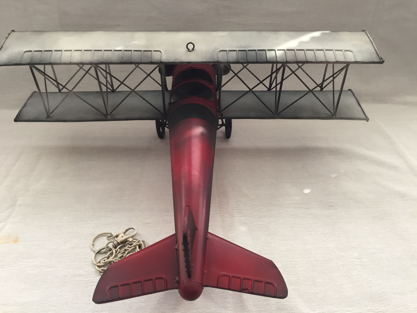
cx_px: 208
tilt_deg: -35.4
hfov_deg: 61.7
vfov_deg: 48.2
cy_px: 156
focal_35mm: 29
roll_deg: -1.7
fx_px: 349
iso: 80
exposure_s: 1/33
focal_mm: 4.15
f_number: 2.2
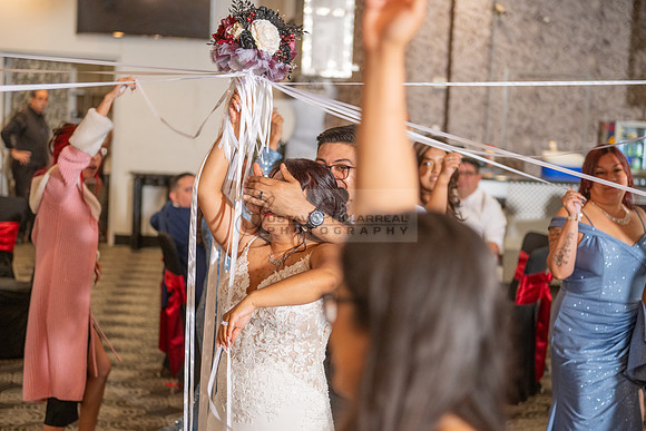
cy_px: 216
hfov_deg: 28.8
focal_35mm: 70
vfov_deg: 19.5
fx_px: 1256
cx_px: 323
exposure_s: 1/125
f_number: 2.8
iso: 800
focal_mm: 70
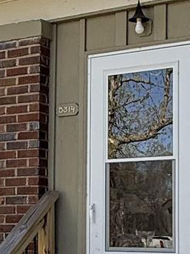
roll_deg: -0.6
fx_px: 688
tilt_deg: +4.3
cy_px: 191
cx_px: 89
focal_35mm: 94
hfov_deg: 15.7
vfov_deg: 20.7
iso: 64
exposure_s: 1/451
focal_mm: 2.22
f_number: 2.2
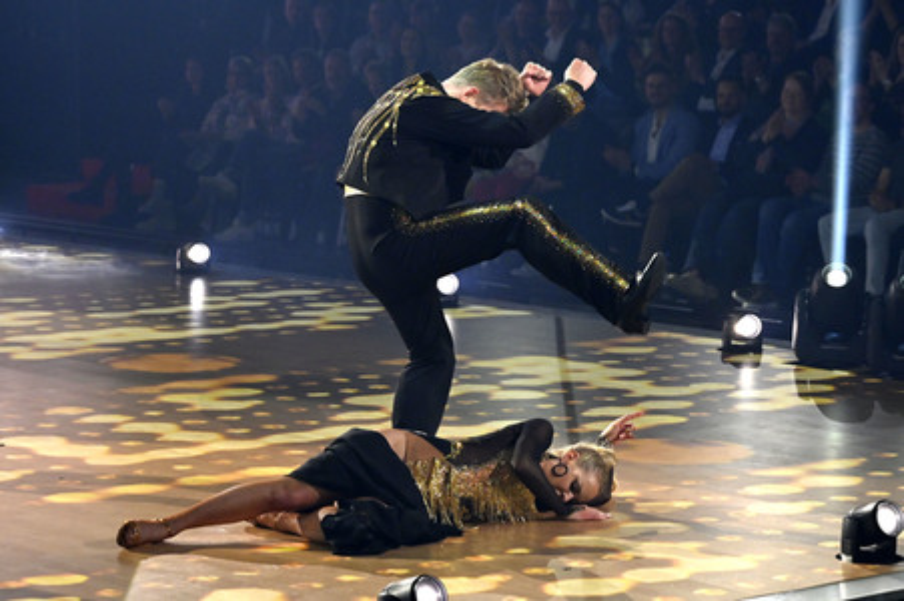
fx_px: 2484
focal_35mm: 99
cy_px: 300
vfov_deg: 13.8
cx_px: 452
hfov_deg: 20.6
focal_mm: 99
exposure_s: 1/640
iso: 1600
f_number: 5
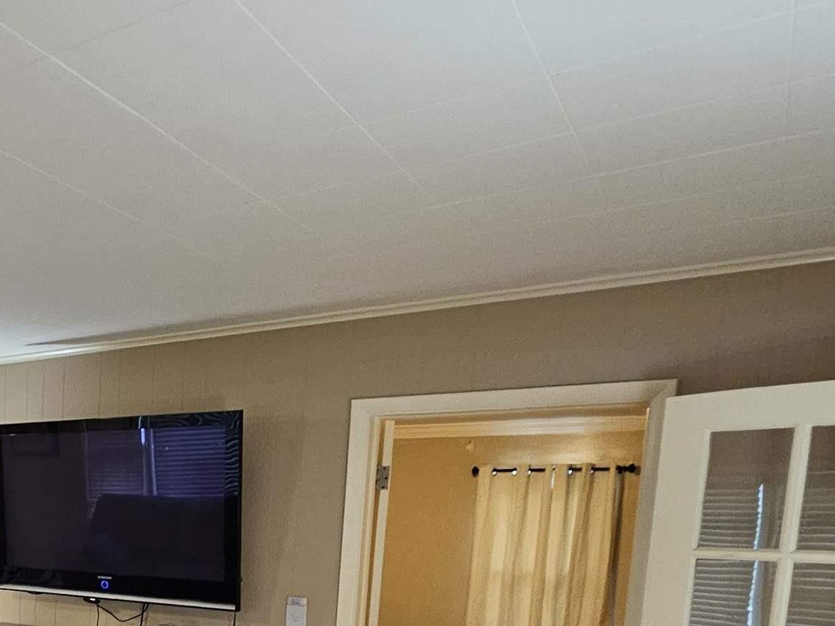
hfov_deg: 42.3
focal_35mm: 34
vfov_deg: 37.2
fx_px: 820
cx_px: -87
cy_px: 632
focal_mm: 2.2
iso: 320
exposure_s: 1/30
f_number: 2.2
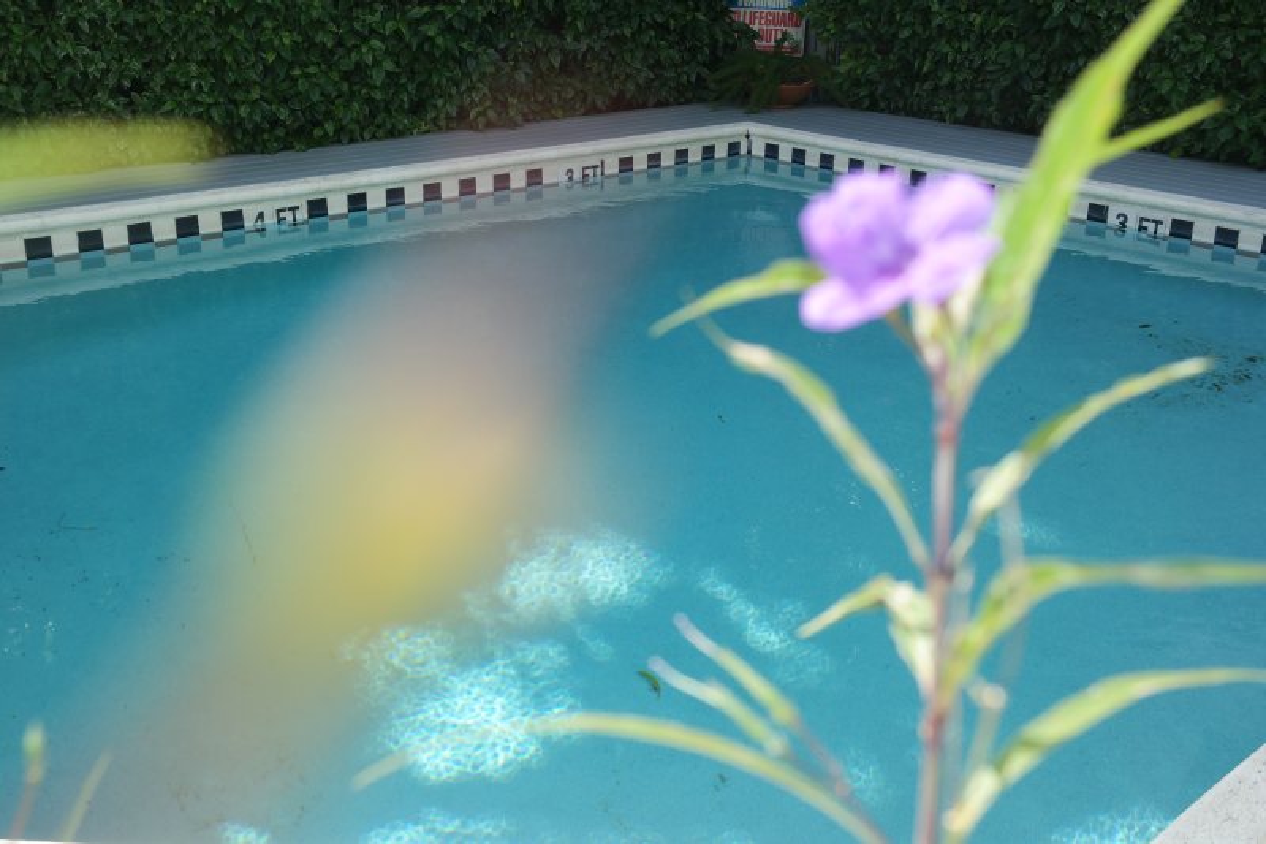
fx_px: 1406
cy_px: 422
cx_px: 633
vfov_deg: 33.4
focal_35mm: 40
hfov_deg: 48.5
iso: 100
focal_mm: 26
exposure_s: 1/125
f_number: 5.6
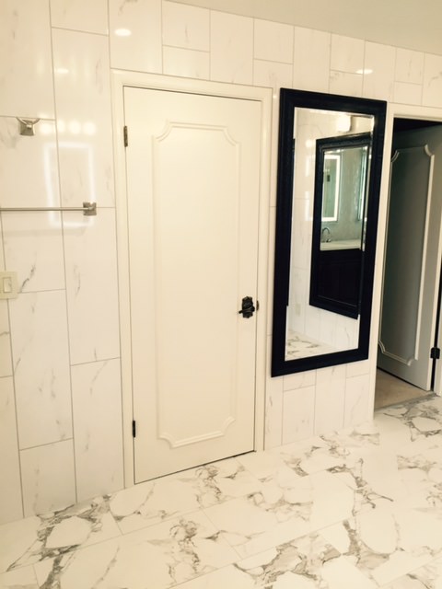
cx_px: 221
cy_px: 294
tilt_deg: -11.0
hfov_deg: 48.2
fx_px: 494
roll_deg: +0.3
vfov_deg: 61.7
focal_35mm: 29
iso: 32
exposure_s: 1/40
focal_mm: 4.15
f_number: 2.2
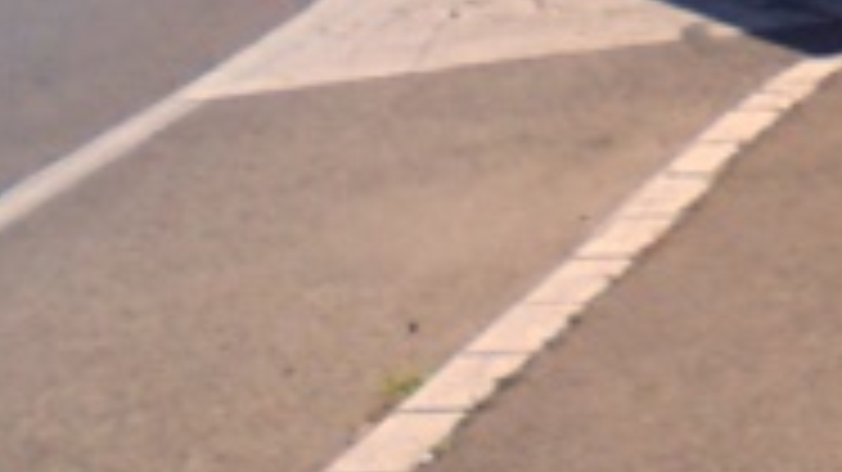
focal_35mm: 177
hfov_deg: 10.9
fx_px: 3950
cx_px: 1752
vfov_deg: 6.5
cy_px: -710
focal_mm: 6.9
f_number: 4.2
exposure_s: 1/640
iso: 100
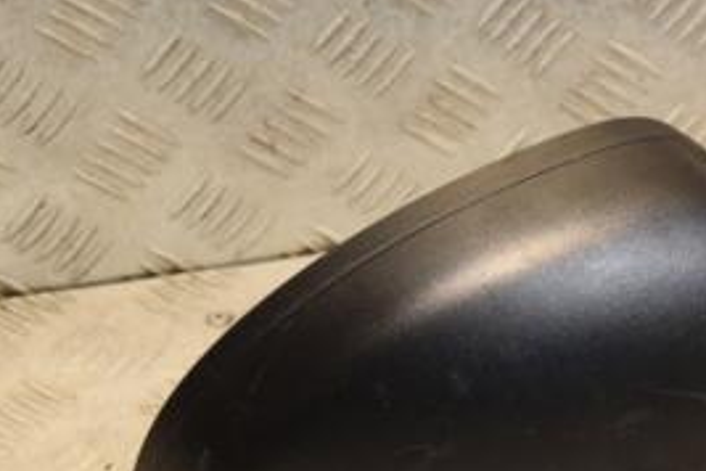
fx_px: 2647
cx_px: 701
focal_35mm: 135
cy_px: 294
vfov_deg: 10.2
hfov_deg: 14.9
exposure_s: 1/160
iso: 800
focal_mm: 40
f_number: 4.8
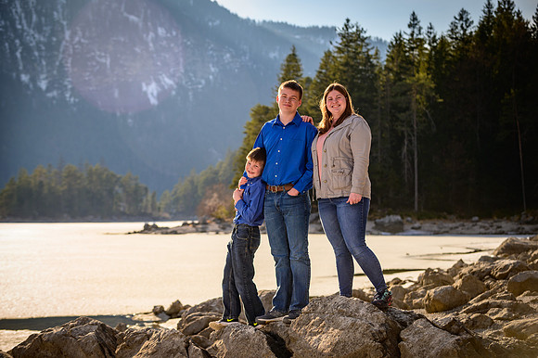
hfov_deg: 24.8
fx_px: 1225
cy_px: 179
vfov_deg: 16.6
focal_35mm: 82
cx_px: 269
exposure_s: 1/1250
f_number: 4.5
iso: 125
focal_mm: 82
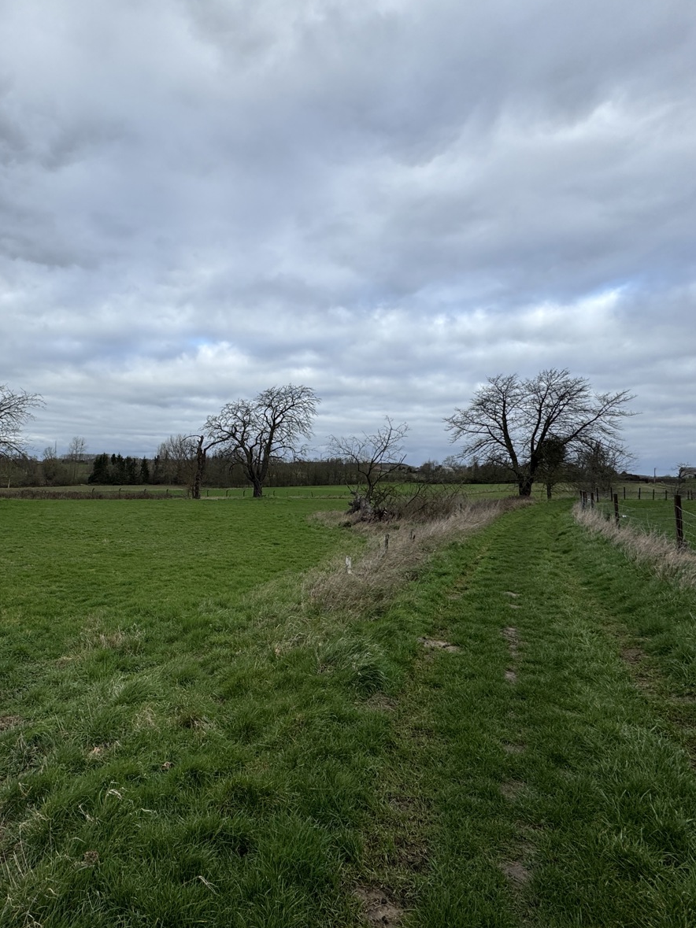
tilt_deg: +0.3
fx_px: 509
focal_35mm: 19
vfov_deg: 84.7
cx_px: 232
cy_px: 461
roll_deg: -1.8
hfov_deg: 66.8
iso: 40
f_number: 2.2
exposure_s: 1/763
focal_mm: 2.22
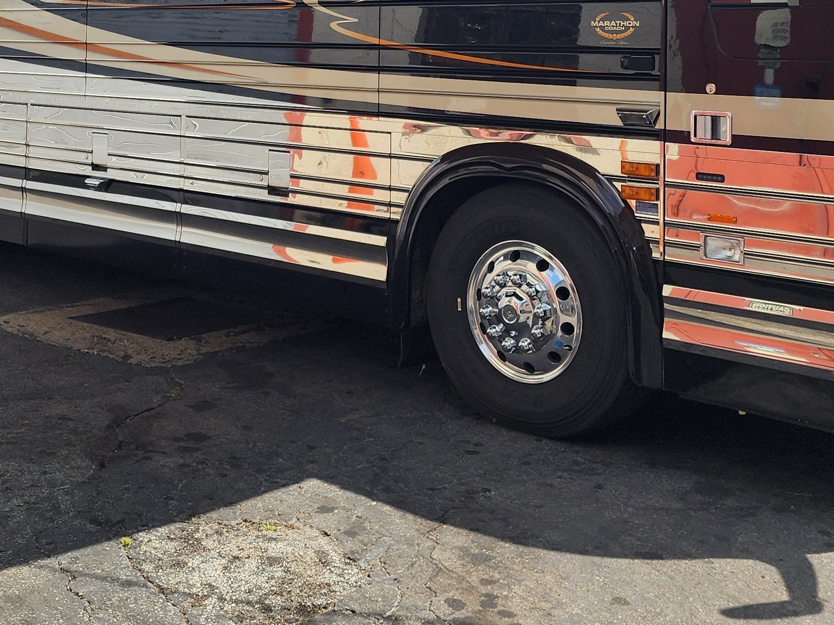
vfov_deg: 25.4
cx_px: 289
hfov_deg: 34.7
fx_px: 1325
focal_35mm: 55
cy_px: 15
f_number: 1.8
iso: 12
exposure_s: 1/957
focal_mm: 6.4
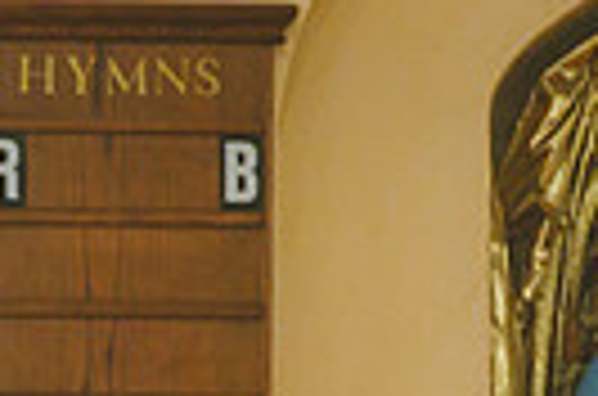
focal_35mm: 984
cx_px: -336
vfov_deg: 1.4
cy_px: 818
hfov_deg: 2.1
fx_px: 16306
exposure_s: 1/160
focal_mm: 200
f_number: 2.8
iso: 2000
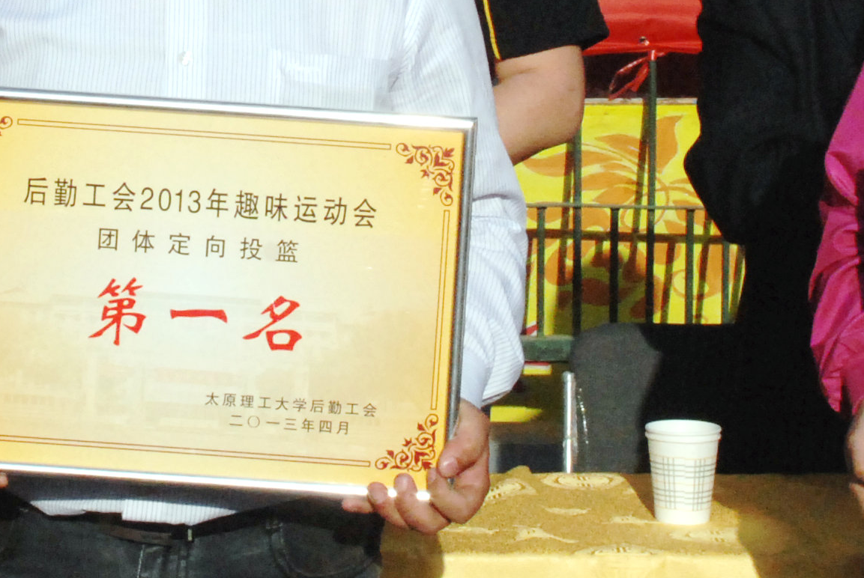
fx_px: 3388
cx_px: 230
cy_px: 21
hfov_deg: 14.5
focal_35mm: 141
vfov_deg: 9.7
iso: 1000
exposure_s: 1/1000
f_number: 16
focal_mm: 28
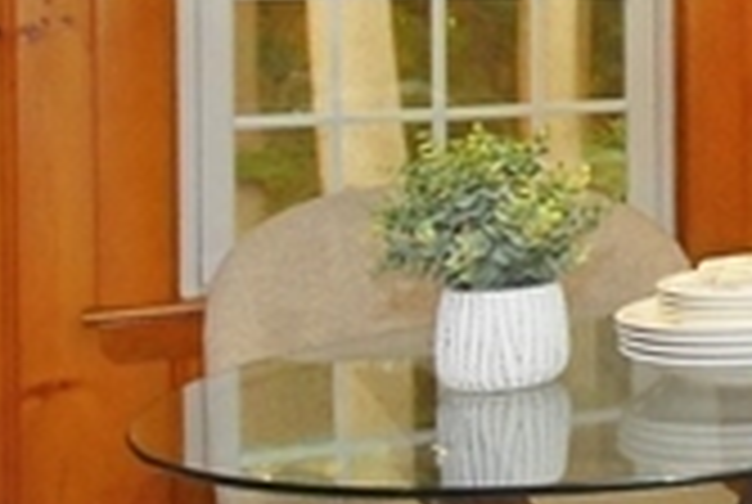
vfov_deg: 14.8
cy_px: 43
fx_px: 1925
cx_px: 1486
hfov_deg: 16.8
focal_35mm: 92
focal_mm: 10
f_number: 5
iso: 800
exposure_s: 1/50
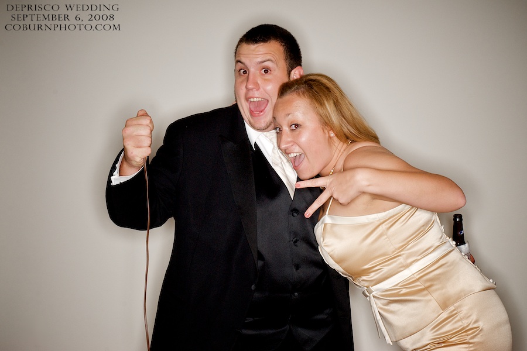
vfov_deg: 22.6
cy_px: 176
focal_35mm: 60
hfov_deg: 33.4
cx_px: 264
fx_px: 878
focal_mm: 40
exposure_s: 1/250
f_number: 16
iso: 200
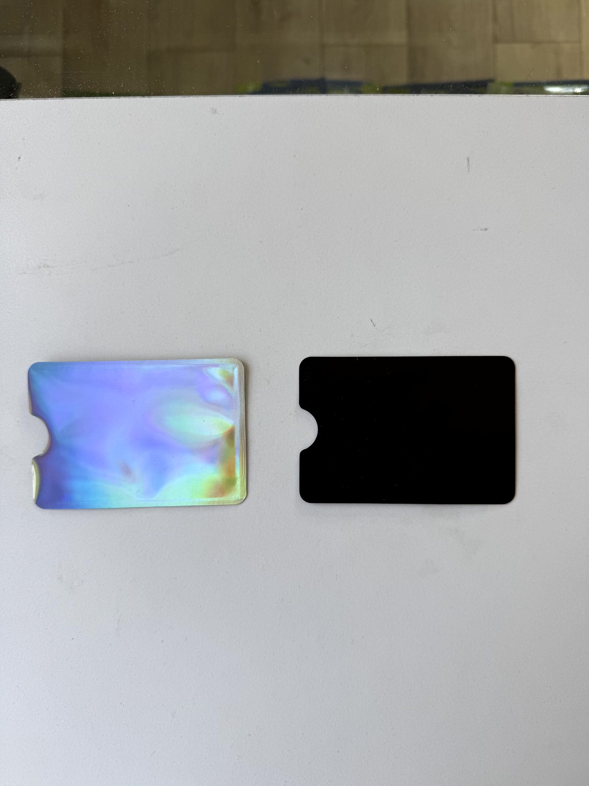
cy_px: 393
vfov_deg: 71.6
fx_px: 544
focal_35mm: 24
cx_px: 294
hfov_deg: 56.8
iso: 80
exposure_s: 1/391
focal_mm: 6.76
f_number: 1.78
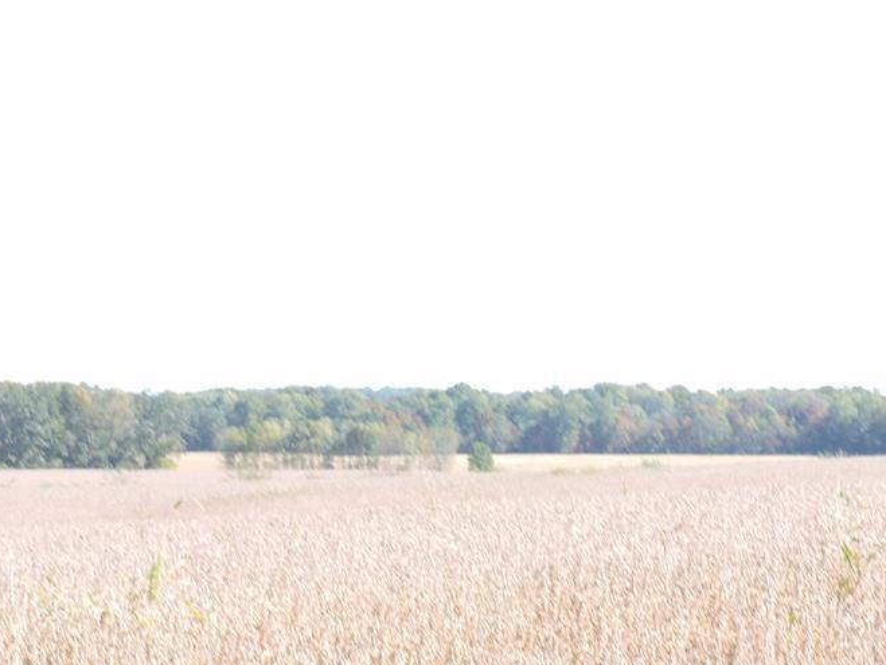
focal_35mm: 132
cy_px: 457
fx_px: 3380
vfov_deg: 11.2
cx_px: 523
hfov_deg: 14.9
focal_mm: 15.2
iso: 100
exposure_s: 1/50
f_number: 7.9
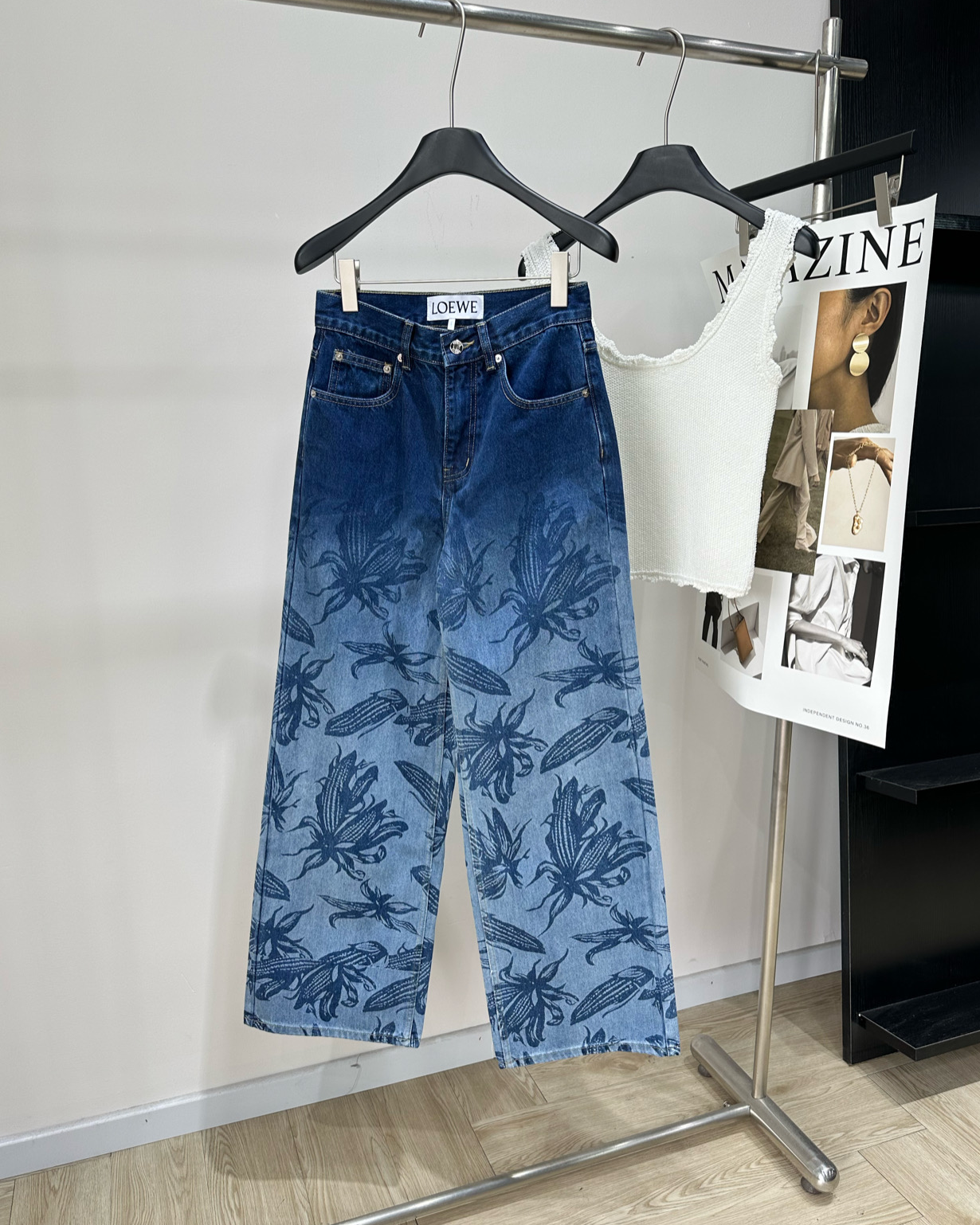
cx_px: 491
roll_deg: -0.1
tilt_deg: -14.8
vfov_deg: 65.9
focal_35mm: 26
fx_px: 943
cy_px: 668
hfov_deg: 54.9
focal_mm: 6.86
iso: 64
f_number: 1.78
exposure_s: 1/146
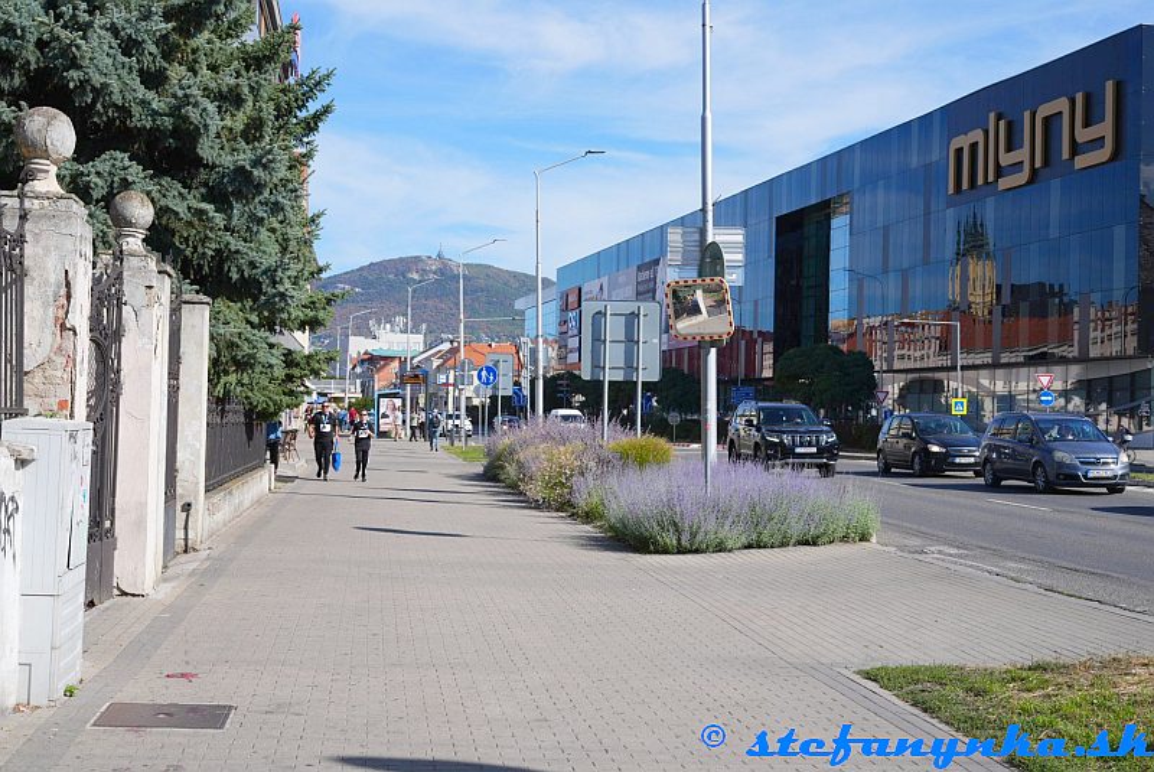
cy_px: 386
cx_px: 577
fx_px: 1604
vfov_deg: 27.0
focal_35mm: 50
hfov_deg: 39.6
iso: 100
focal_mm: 50
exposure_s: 1/250
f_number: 9
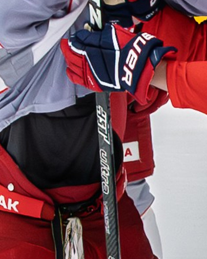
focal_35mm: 1711
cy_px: 163
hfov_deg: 0.9
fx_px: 13096
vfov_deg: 1.1
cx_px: 502
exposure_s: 1/1000
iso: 2500
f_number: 5.6
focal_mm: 120
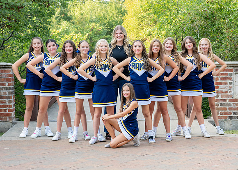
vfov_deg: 21.3
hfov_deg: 29.4
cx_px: 126
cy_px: 86
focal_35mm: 67
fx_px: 453
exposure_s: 1/250
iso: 320
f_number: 3.5
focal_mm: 50
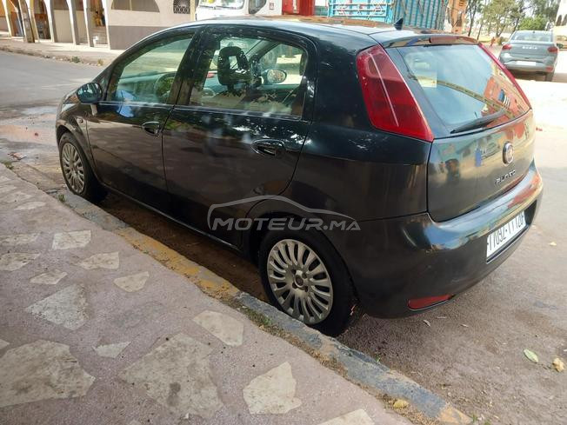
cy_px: 212
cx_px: 284
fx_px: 442
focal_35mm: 27
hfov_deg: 65.3
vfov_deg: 51.4
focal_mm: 4
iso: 32
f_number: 1.8
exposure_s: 1/50
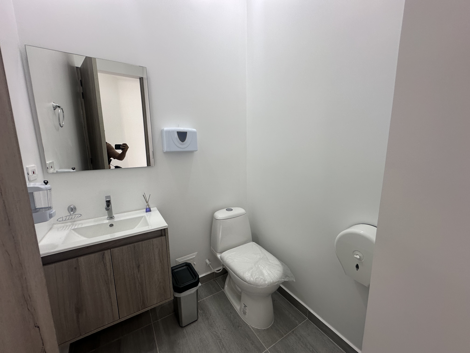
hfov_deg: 102.1
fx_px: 190
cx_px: 235
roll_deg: +0.4
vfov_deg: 85.7
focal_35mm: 14
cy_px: 176
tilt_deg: -8.4
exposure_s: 1/120
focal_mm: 2.22
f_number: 2.2
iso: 50
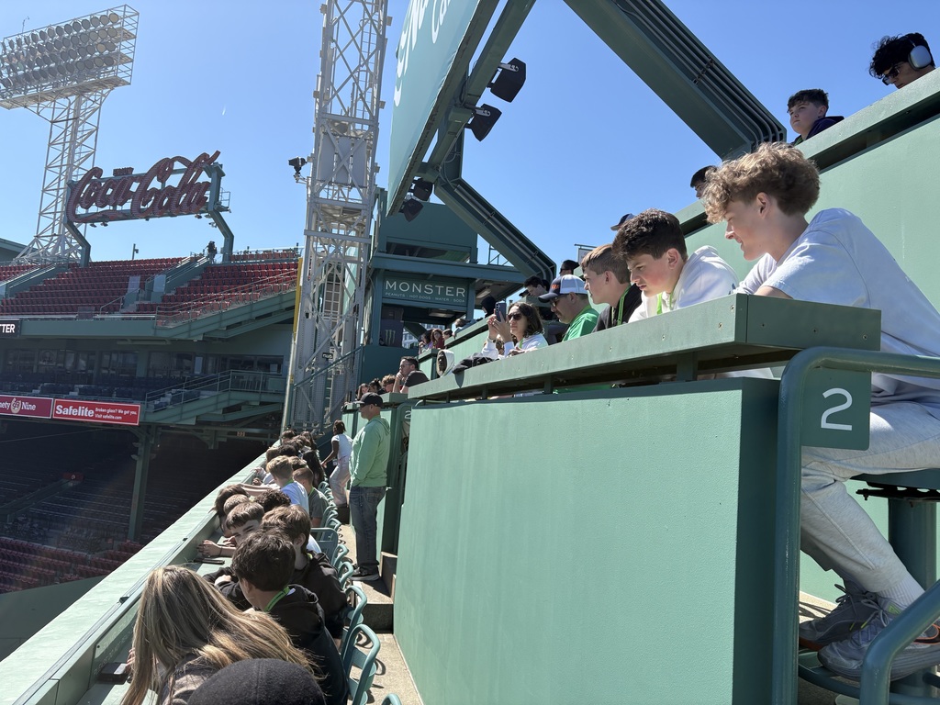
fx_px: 706
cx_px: 470
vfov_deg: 53.1
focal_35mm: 26
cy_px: 352
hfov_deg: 67.3
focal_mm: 5.96
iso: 50
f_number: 1.6
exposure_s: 1/2208
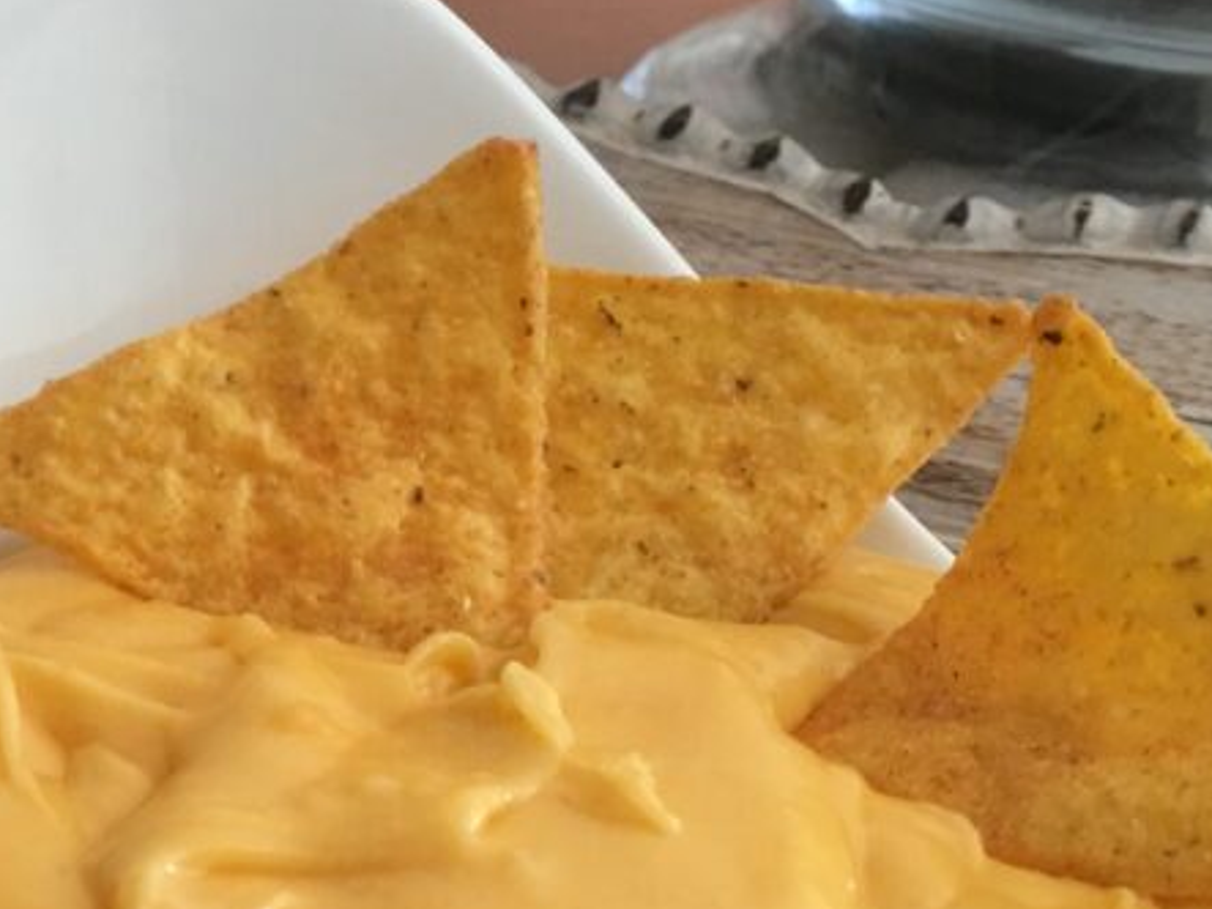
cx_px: -120
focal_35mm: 67
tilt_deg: -32.2
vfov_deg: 21.7
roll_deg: -1.3
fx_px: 2345
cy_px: 687
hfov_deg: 26.7
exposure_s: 1/17
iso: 64
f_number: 2.2
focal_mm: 4.15
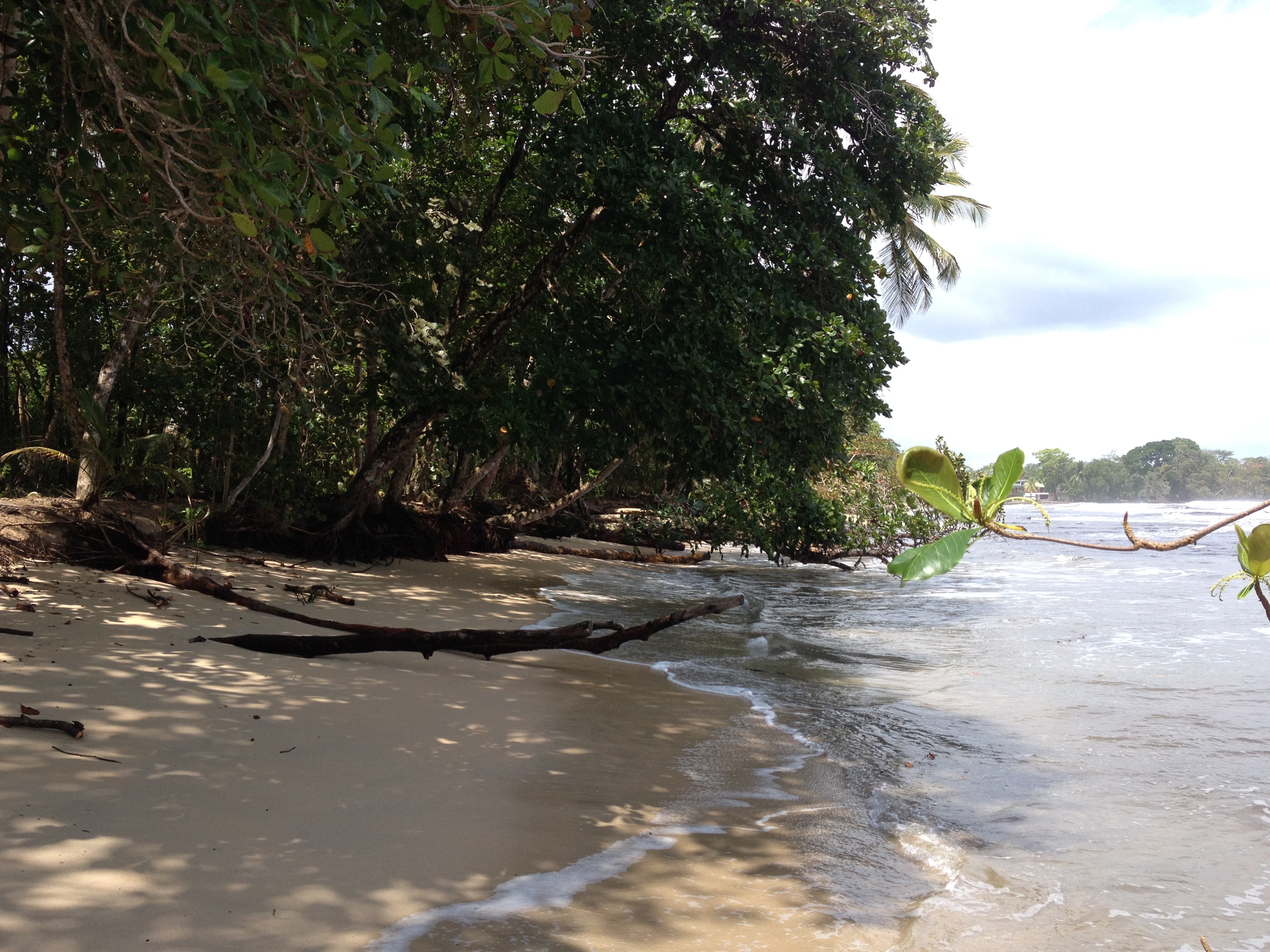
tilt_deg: -3.0
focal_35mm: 35
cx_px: 635
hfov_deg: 52.6
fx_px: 1284
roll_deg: +0.8
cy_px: 476
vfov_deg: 40.7
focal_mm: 4.28
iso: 50
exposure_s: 1/890
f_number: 2.4
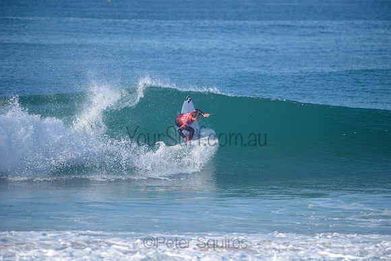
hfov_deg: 4.1
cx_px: 196
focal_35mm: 500
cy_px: 130
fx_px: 5432
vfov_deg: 2.8
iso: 280
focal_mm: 500
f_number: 5.6
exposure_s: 1/2000
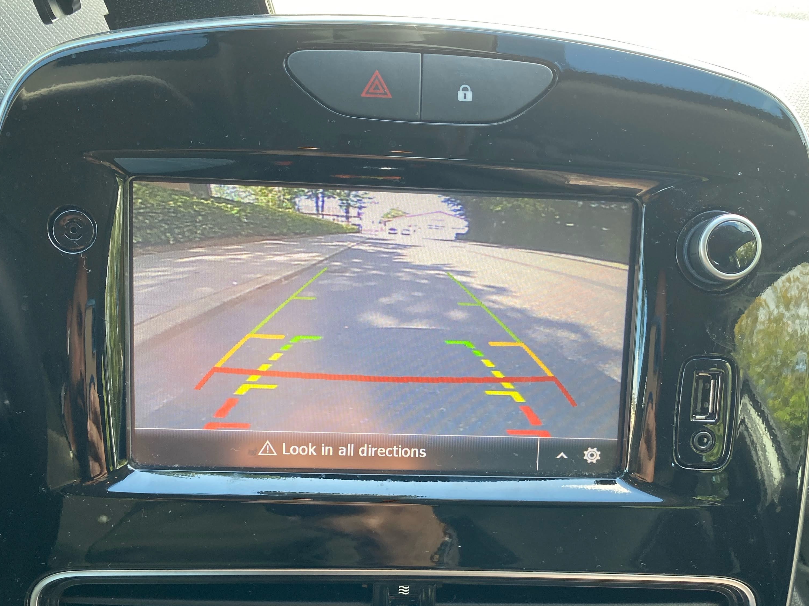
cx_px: 403
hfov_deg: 52.6
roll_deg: -5.1
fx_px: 818
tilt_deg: -31.5
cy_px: 447
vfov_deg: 39.7
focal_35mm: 35
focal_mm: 4.25
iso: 100
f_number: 1.8
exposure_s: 1/121
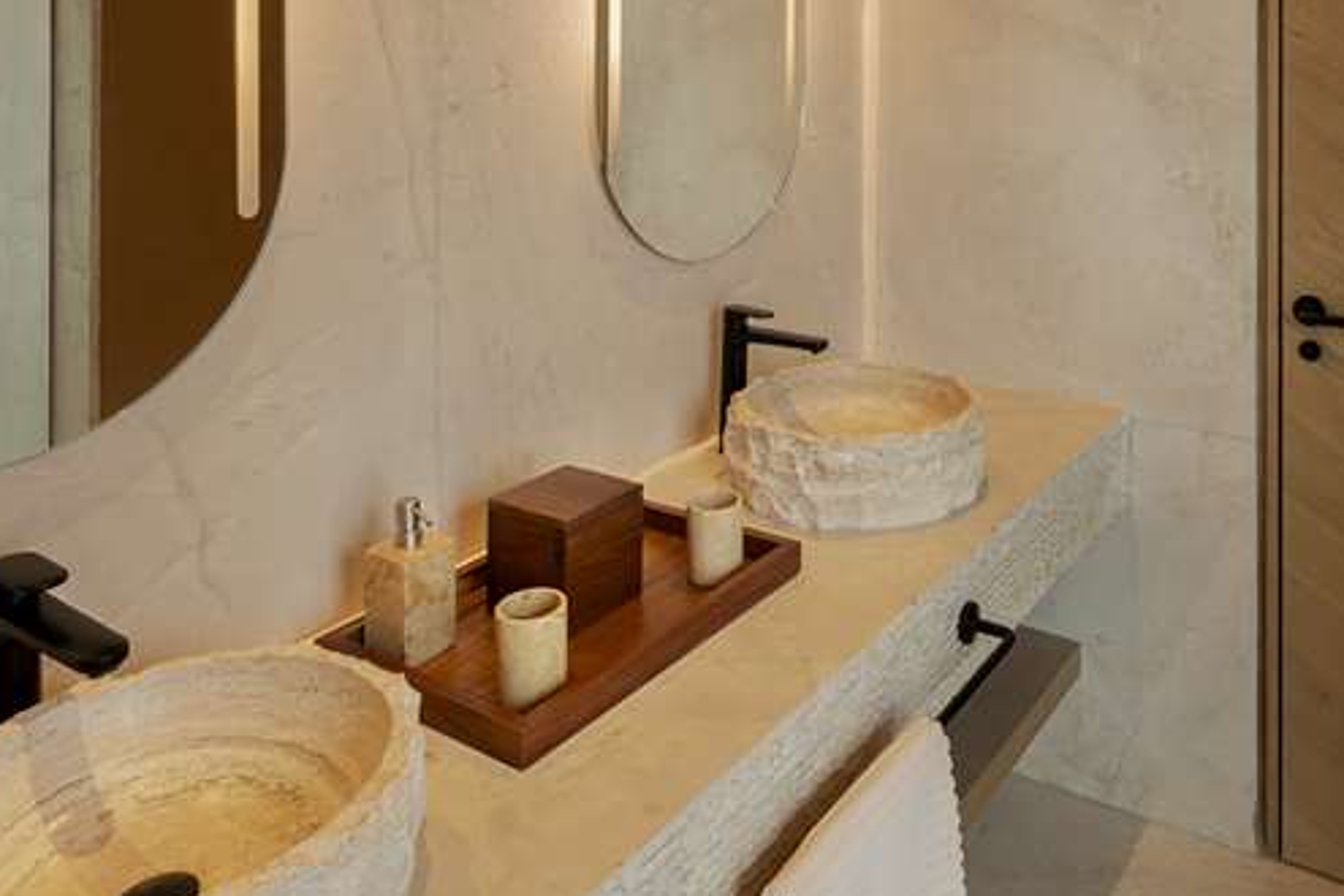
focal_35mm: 31
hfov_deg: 59.5
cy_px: 56
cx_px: 839
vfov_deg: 38.7
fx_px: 1157
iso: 100
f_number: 10
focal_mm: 15
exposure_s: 1/3
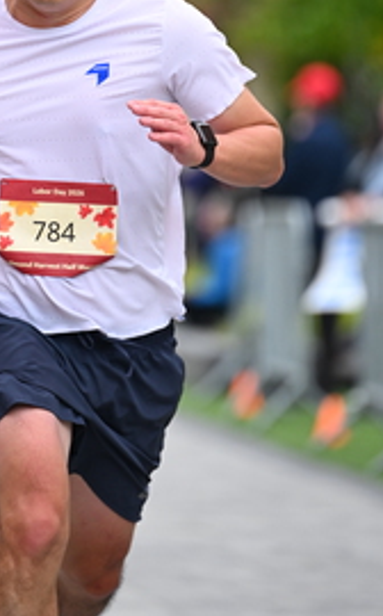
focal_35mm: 416
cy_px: 96
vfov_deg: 5.1
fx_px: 6970
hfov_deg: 3.1
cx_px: 58
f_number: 2.8
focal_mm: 200
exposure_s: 1/2000
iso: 640
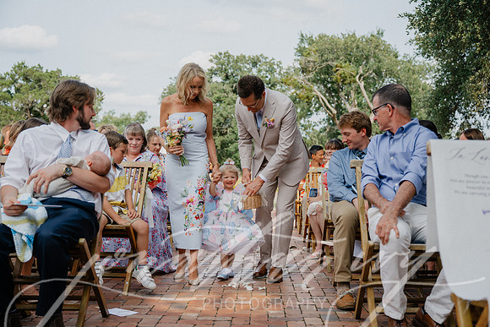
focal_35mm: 46
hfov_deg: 42.7
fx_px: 626
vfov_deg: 29.3
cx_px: 245
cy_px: 164
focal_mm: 46
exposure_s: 1/640
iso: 64
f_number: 3.5
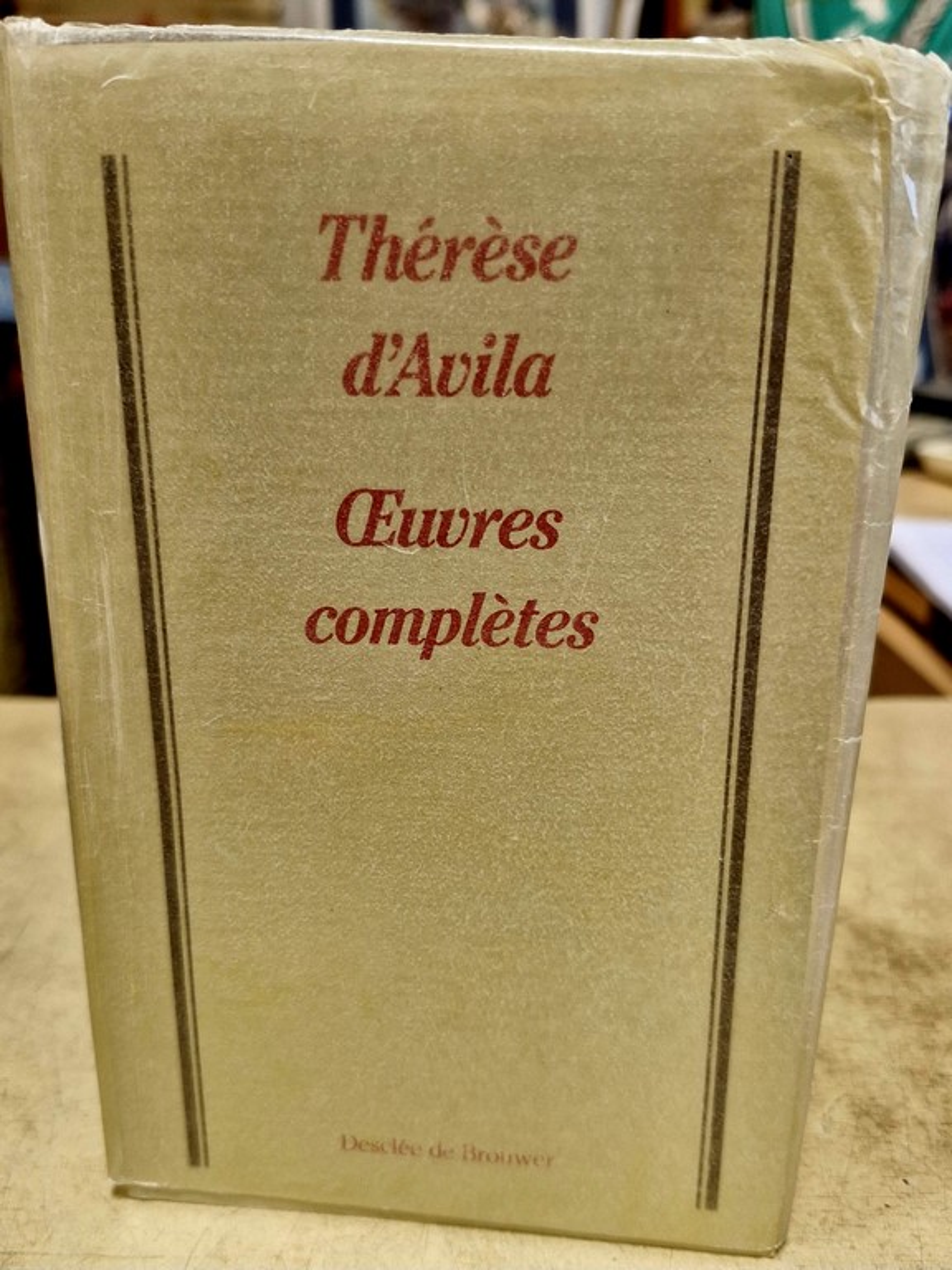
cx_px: 476
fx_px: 843
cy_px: 635
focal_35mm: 23
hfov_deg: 58.9
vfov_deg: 73.9
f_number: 1.8
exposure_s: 1/100
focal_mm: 5.54
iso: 64
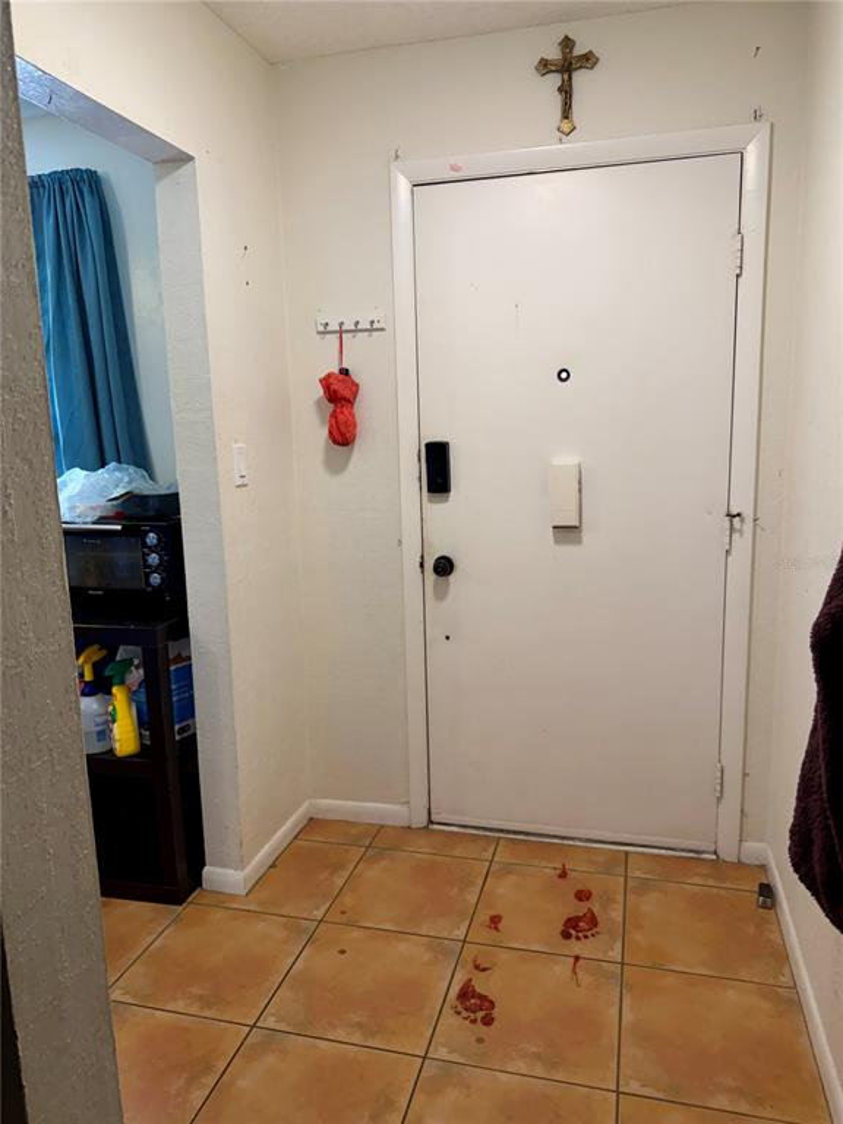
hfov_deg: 56.8
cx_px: 422
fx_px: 779
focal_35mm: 24
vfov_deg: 71.6
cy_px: 562
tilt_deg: -11.3
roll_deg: +0.7
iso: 160
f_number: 1.78
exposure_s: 1/120
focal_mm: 6.76
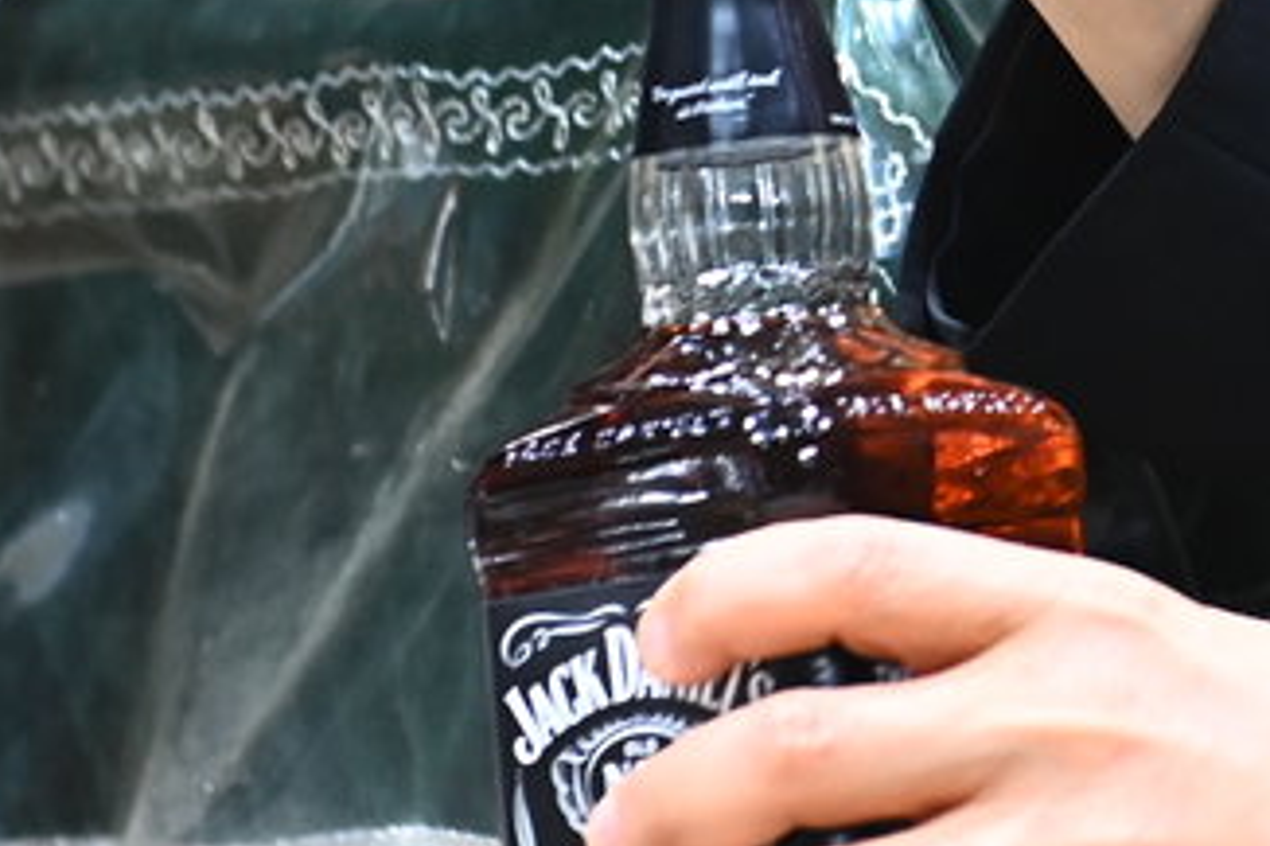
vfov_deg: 4.5
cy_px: -419
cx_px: 1944
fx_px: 10613
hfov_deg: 6.7
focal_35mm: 301
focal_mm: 70
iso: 1250
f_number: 4
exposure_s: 1/160
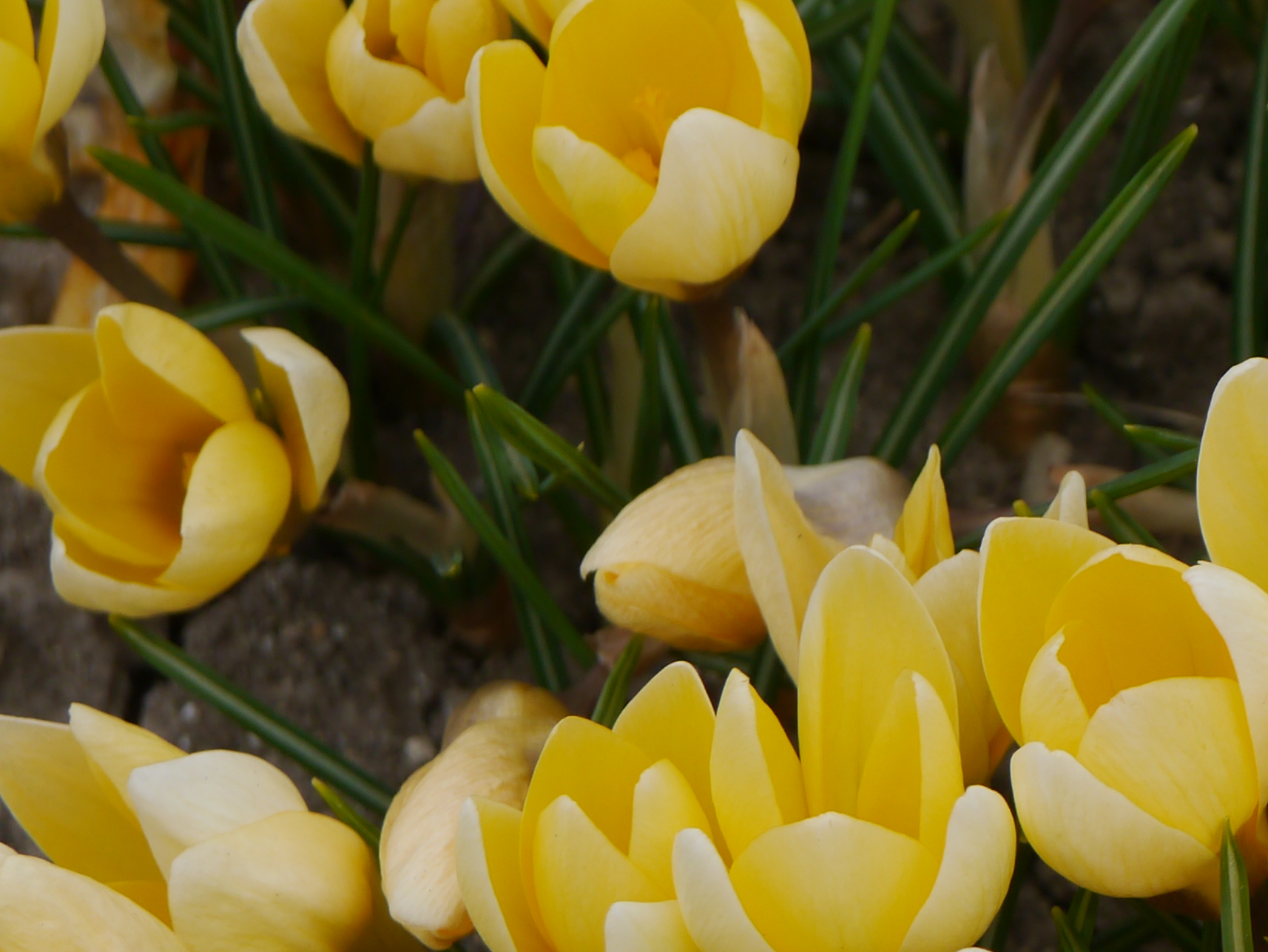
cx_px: 1635
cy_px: 962
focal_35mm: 225
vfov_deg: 6.6
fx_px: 8245
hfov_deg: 8.7
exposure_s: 1/320
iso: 160
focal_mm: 42
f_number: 8
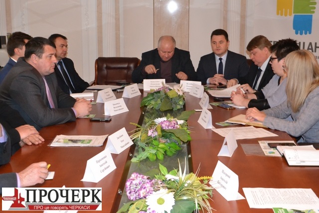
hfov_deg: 41.1
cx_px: 160
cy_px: 106
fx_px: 425
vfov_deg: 28.1
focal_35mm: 48
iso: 3200
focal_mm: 32
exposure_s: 1/60
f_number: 4.8
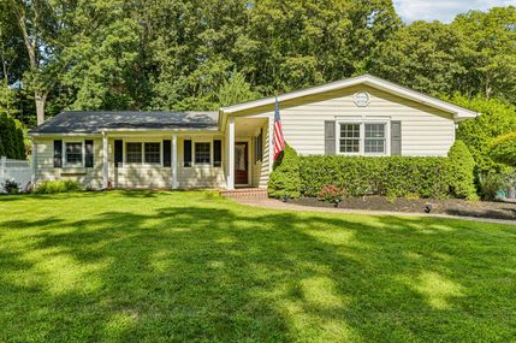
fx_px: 401
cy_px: 173
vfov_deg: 46.3
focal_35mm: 28
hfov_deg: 65.5
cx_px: 239
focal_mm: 24
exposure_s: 1/250
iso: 160
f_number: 9
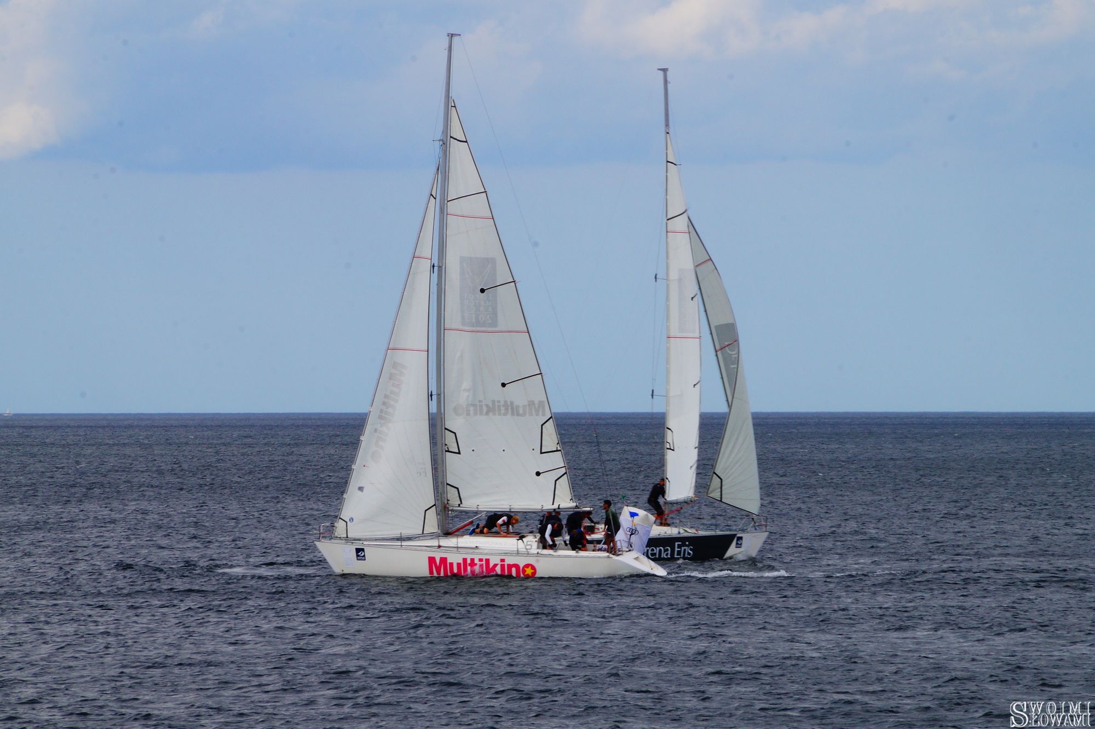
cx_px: 548
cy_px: 364
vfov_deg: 4.6
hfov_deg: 6.9
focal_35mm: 300
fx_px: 9119
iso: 200
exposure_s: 1/60
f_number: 22
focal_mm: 200
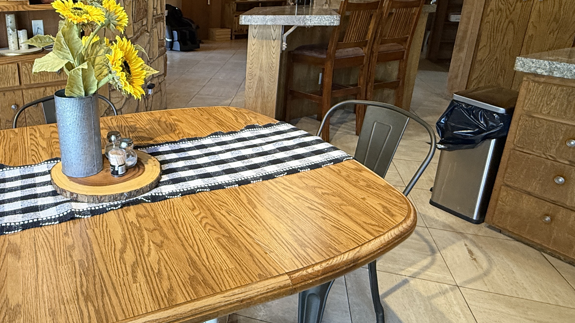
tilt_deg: -16.9
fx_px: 396
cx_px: 158
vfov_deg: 43.7
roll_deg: +0.2
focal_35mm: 26
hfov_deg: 68.2
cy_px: 107
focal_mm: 2.22
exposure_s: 1/60
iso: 250
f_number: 2.2
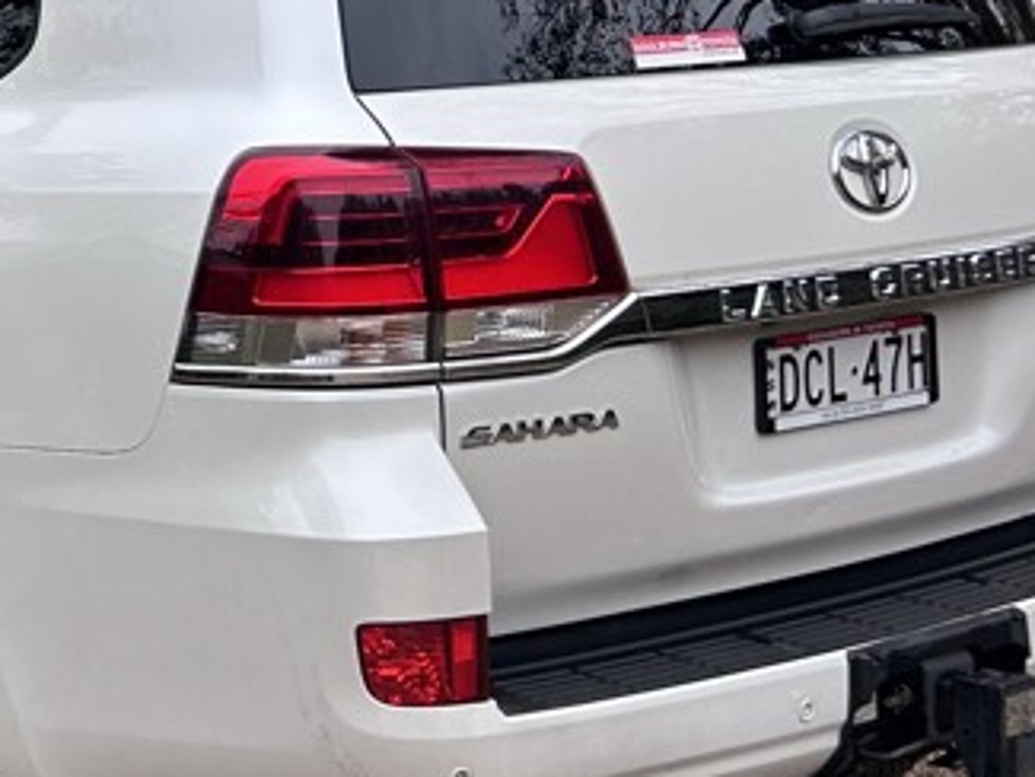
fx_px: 2632
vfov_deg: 16.7
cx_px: -519
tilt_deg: -6.7
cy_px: 145
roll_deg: +2.4
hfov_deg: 19.4
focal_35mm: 88
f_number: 1.5
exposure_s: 1/121
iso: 50
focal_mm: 5.7
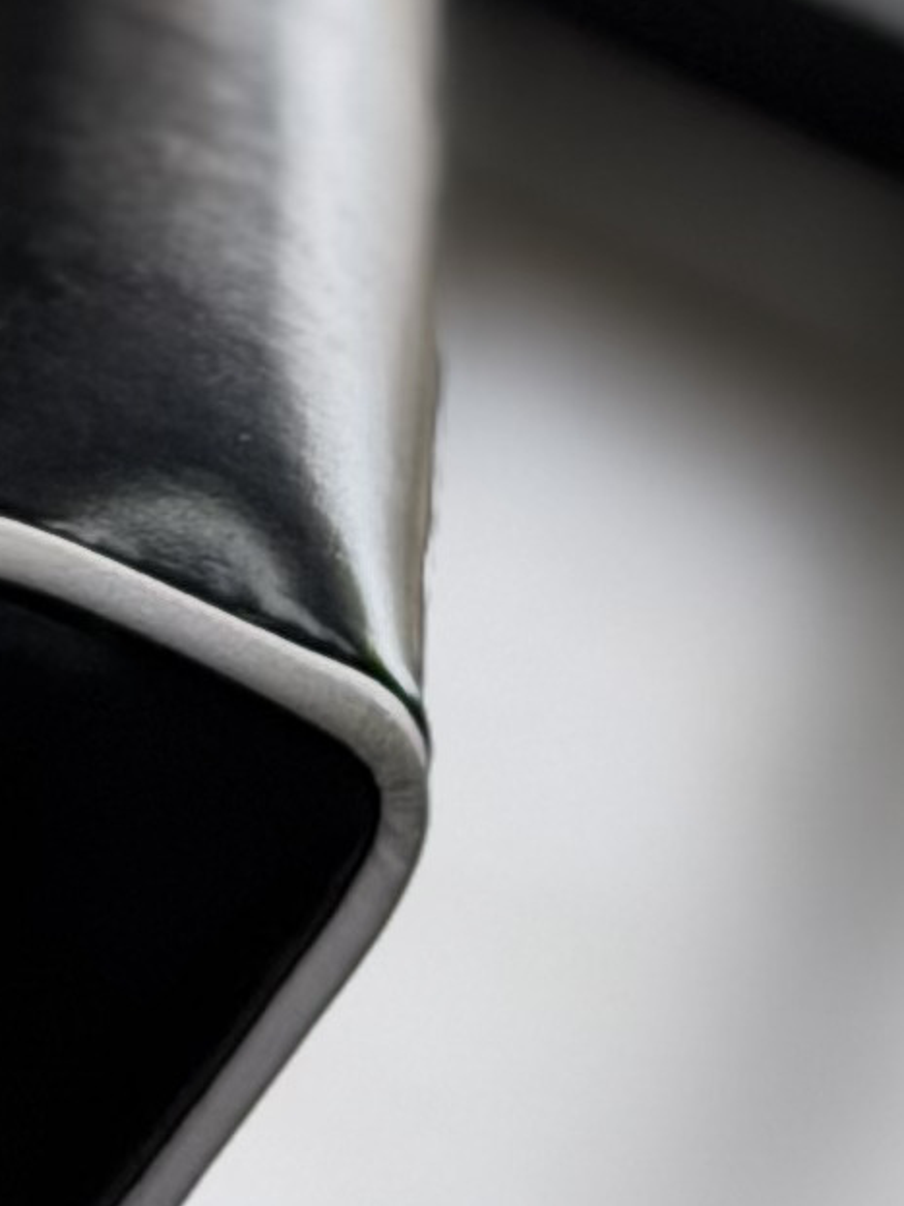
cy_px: -1918
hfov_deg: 5.9
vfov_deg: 7.3
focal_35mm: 250
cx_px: -476
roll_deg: -15.9
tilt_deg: -18.7
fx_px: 8708
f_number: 1.78
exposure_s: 1/100
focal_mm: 6.76
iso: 80
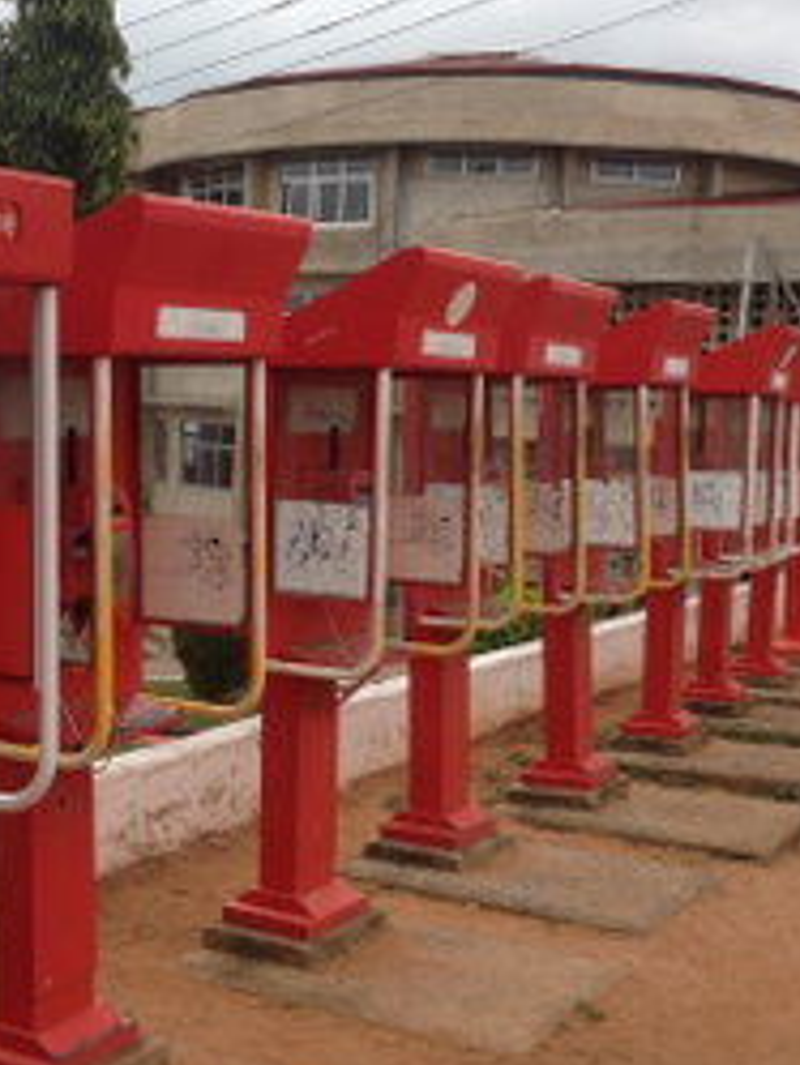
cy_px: 496
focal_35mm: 53
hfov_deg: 27.4
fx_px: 1632
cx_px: 257
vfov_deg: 36.1
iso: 50
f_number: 2.4
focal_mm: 4.12
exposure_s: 1/919
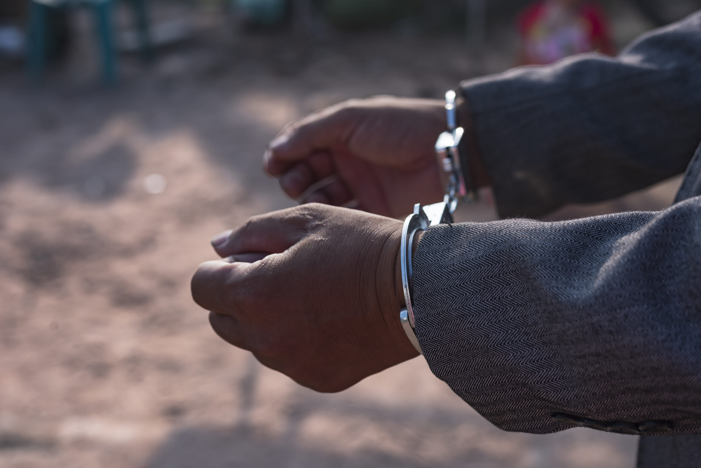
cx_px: 350
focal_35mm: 50
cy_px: 234
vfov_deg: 27.0
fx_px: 974
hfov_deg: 39.6
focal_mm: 50
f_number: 5
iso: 100
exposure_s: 1/640
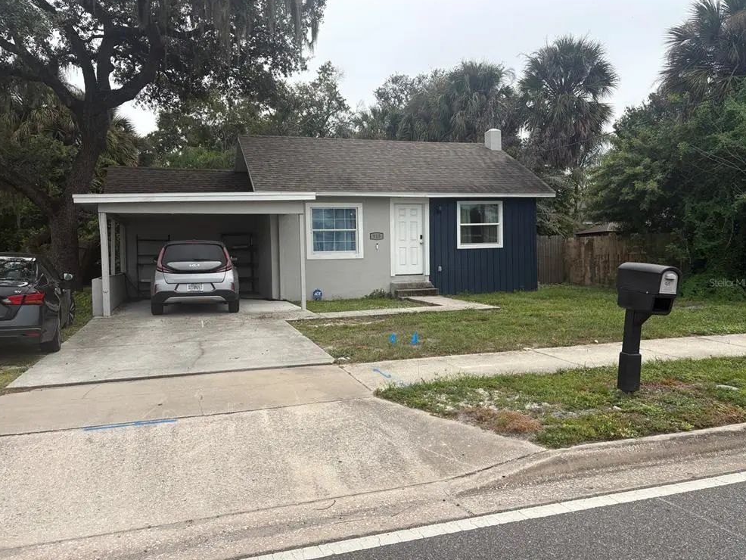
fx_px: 582
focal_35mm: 27
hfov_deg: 65.3
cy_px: 282
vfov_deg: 51.4
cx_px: 368
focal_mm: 5.96
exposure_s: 1/2747
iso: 50
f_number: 1.6
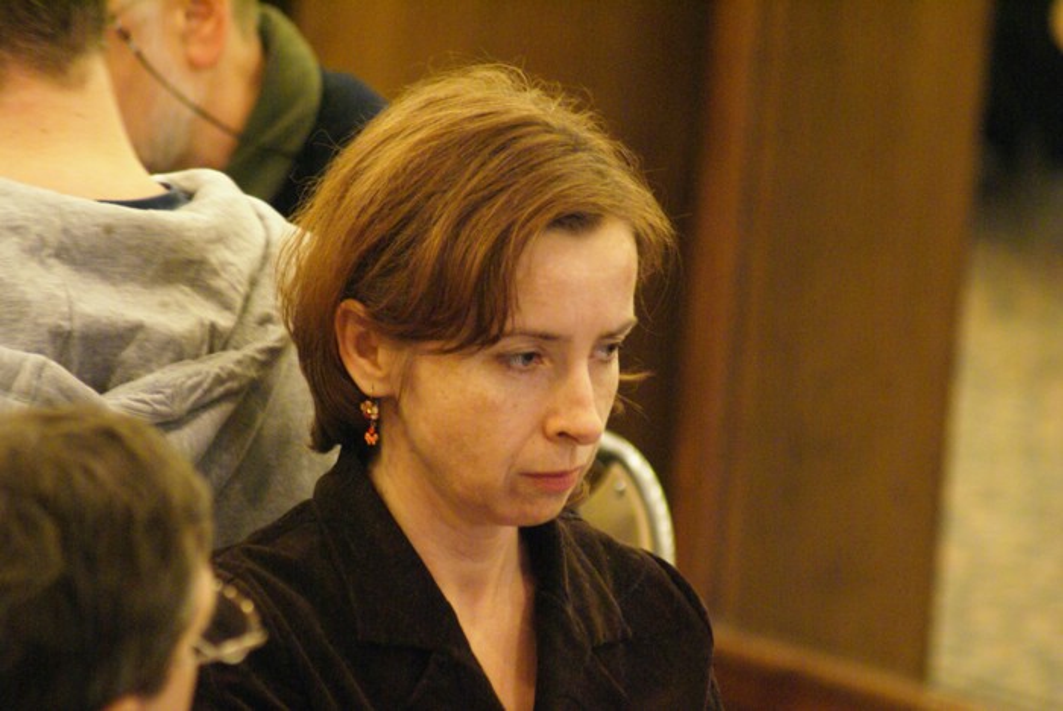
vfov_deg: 3.1
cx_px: 532
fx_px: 13298
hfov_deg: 4.6
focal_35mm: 450
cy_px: 356
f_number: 5.6
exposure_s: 1/6
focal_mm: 300
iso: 1600
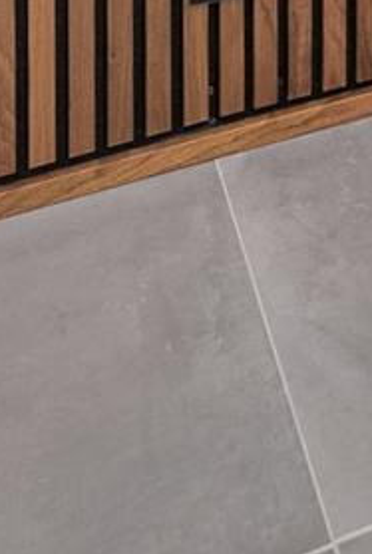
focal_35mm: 88
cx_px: 501
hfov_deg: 14.8
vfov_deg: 14.3
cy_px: -810
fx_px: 1359
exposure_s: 1/6
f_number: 4
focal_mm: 16
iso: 400
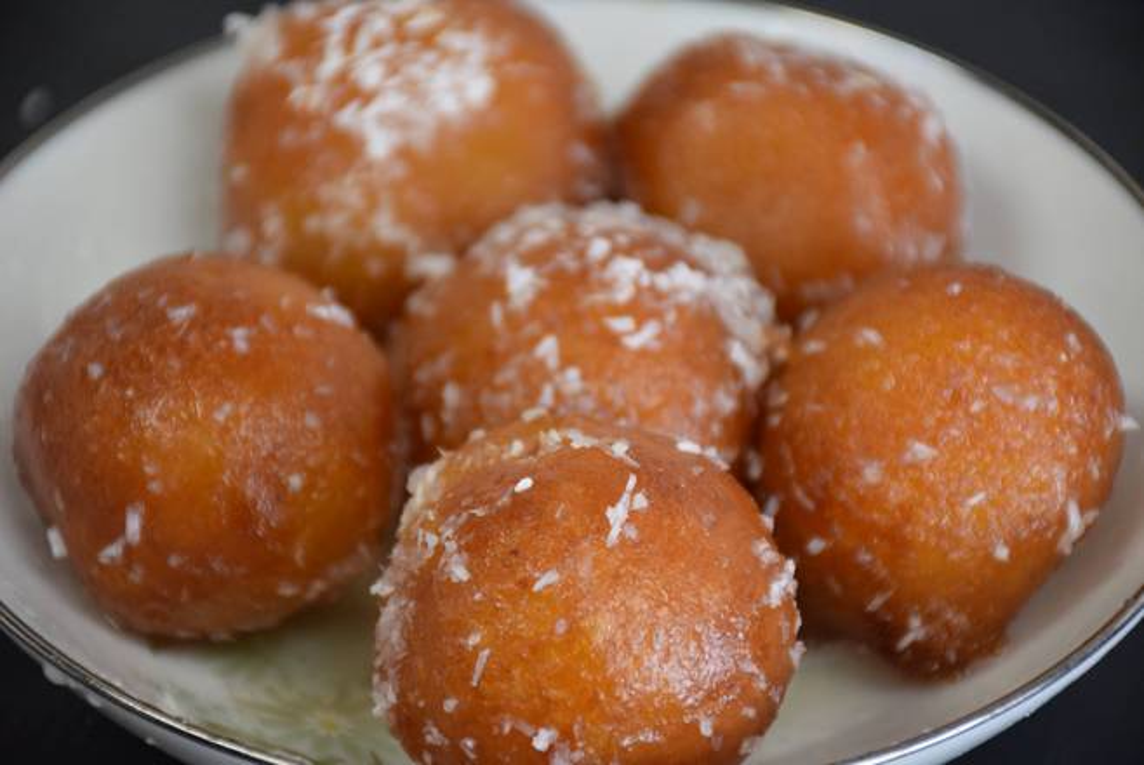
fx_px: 6679
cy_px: 382
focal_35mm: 210
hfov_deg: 9.8
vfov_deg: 6.6
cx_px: 572
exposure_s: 1/125
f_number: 5.6
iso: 1600
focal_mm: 140
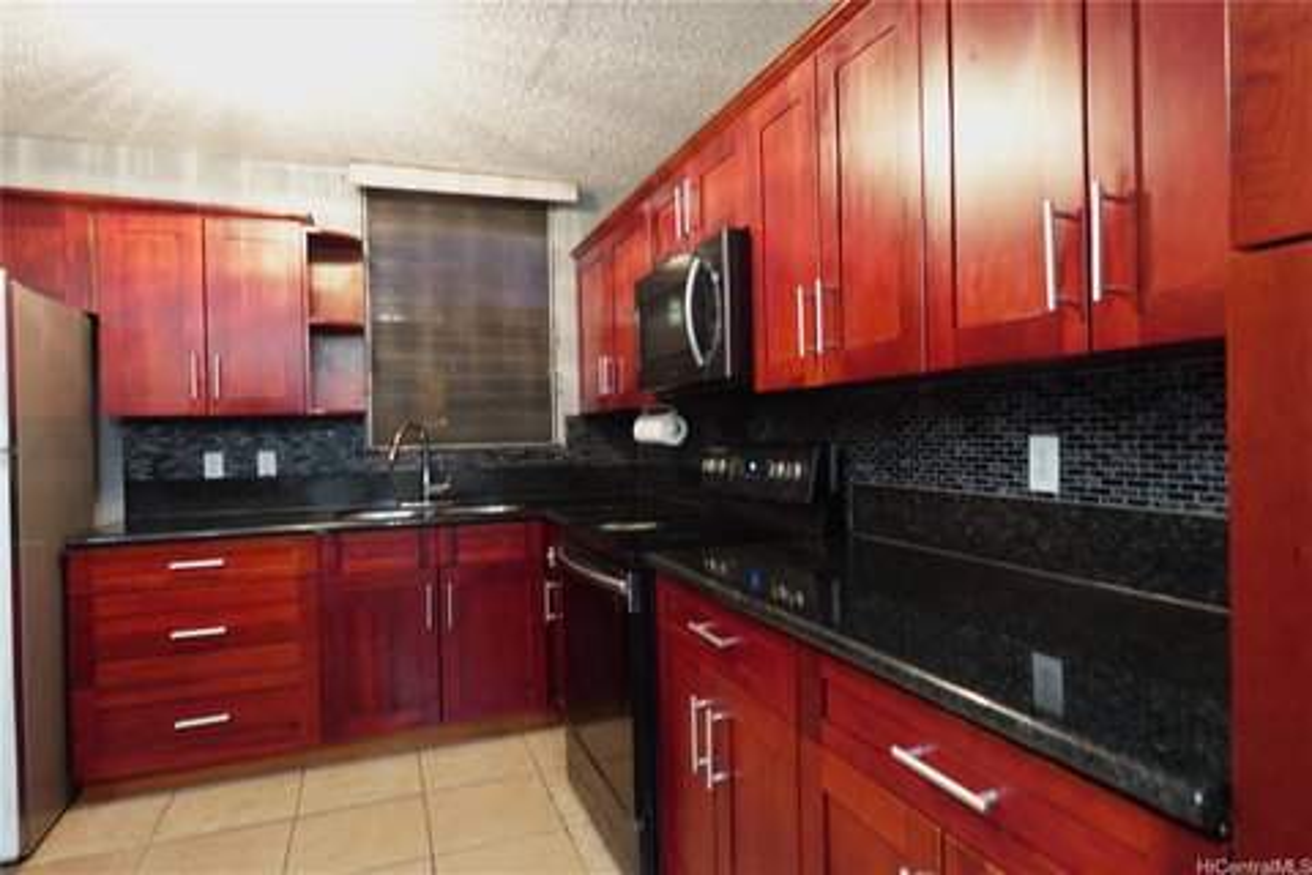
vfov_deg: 61.9
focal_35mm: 20
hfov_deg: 84.0
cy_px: 438
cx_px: 656
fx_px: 729
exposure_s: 1/8
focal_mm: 7.6
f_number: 2
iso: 400
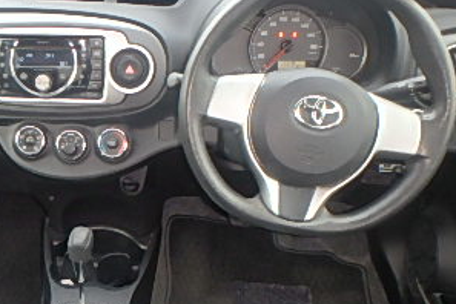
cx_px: 89
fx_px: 595
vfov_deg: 28.4
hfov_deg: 40.2
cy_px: 215
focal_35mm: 47
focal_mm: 3.7
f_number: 3.5
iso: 200
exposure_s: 1/30
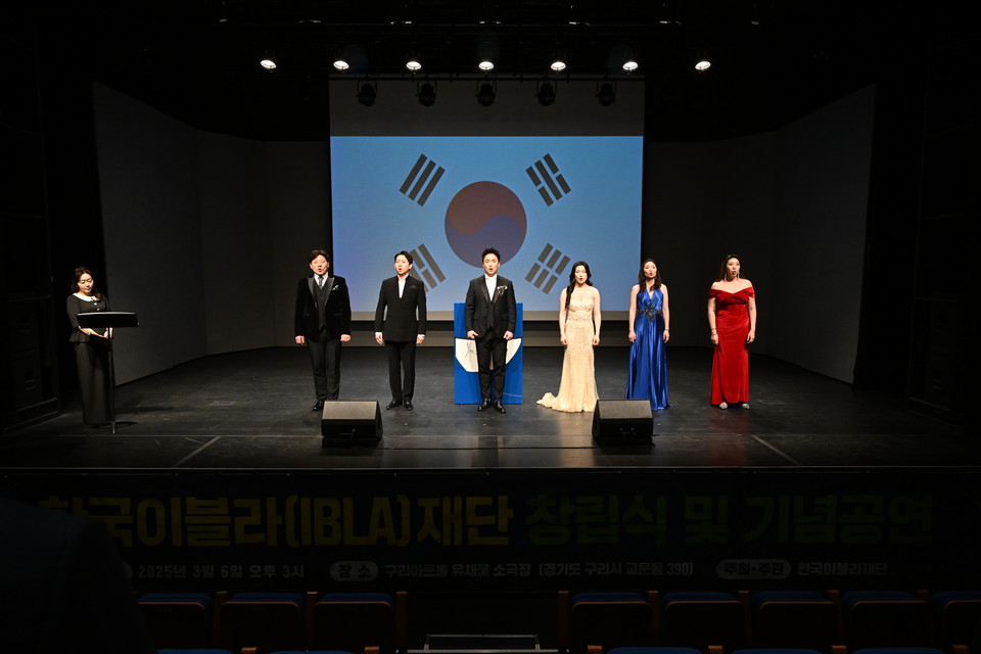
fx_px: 654
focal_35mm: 24
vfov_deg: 53.1
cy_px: 327
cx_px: 490
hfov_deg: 73.7
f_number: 8
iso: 3200
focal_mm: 24
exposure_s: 1/125
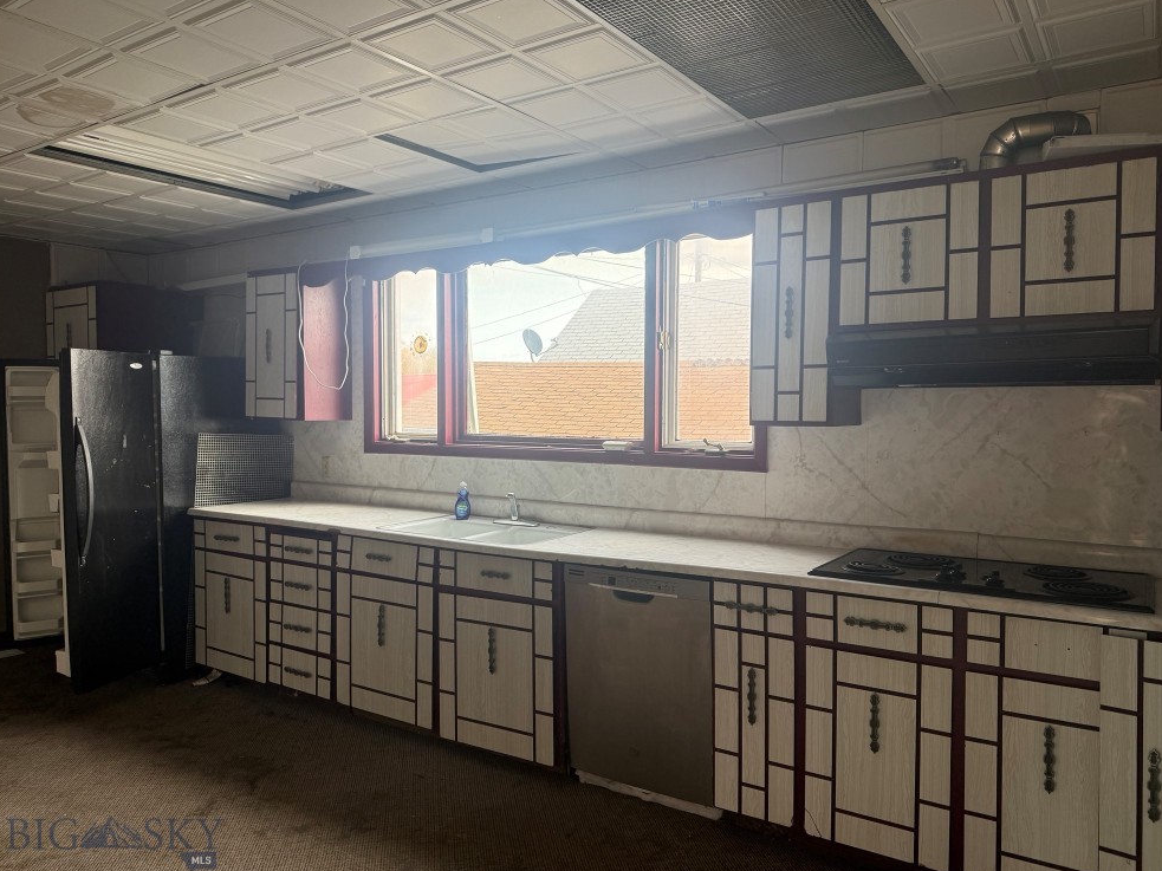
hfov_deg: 69.4
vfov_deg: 54.9
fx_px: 839
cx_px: 599
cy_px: 431
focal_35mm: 25
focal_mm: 6.76
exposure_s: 1/235
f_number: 1.78
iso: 125
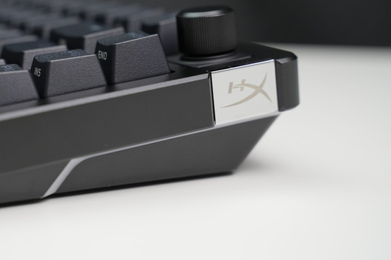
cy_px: 85
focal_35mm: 69
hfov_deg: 29.0
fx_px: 749
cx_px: 120
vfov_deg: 19.7
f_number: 4.5
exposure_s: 1/80
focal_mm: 48
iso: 640
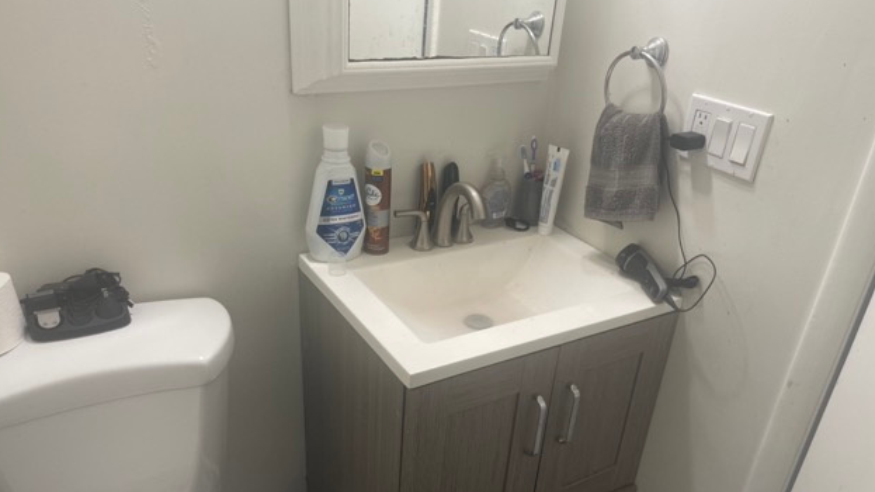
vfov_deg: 41.3
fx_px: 649
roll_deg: -3.7
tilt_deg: -27.9
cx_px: 434
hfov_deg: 67.9
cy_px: 294
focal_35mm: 28
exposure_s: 1/60
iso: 80
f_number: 1.6
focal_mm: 5.1
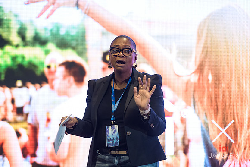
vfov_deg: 6.9
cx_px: 125
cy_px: 84
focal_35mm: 200
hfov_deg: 10.3
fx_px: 1389
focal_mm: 200
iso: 1600
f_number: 3.2
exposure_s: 1/200
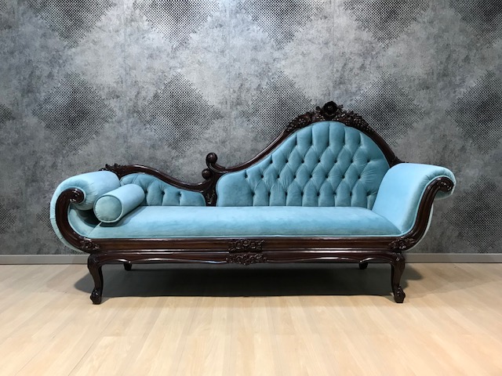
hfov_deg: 63.4
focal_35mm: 28
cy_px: 188
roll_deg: +0.5
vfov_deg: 49.7
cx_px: 251
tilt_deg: -3.7
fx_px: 406
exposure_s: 1/17
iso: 40
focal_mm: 3.99
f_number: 1.8
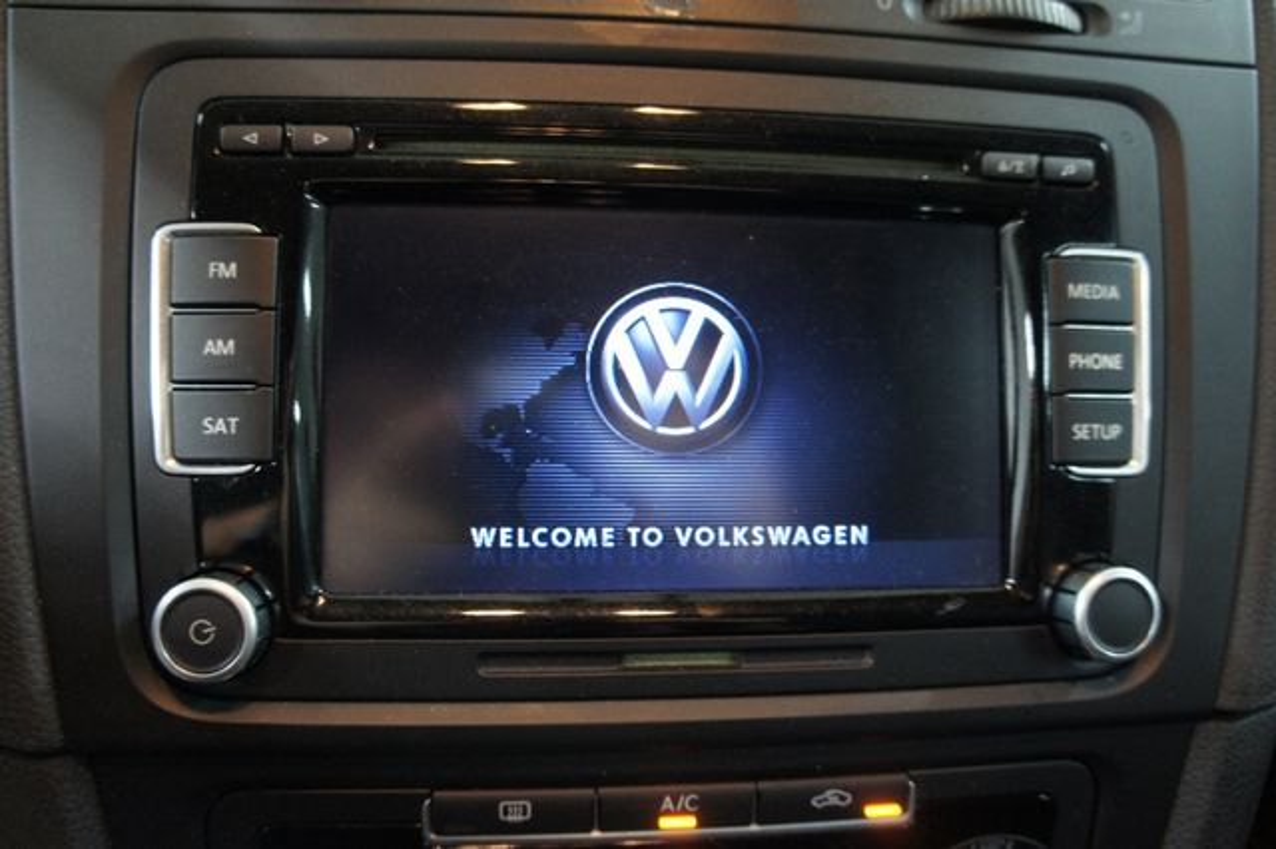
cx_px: 638
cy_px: 424
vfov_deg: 47.9
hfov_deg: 67.4
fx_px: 956
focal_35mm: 27
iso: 1600
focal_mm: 18
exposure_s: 1/15
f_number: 3.5
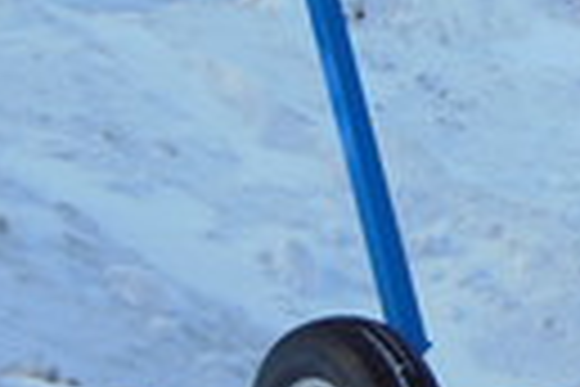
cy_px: 108
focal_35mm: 145
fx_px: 2336
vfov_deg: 9.5
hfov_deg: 13.5
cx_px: 818
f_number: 3.5
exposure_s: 1/500
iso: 125
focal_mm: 6
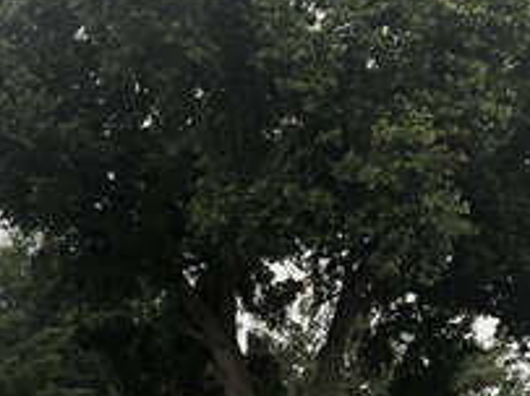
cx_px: -95
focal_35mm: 92
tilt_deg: +1.1
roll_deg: +0.3
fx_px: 1408
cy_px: 531
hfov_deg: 20.1
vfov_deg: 15.2
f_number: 1.8
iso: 40
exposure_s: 1/120
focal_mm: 3.99
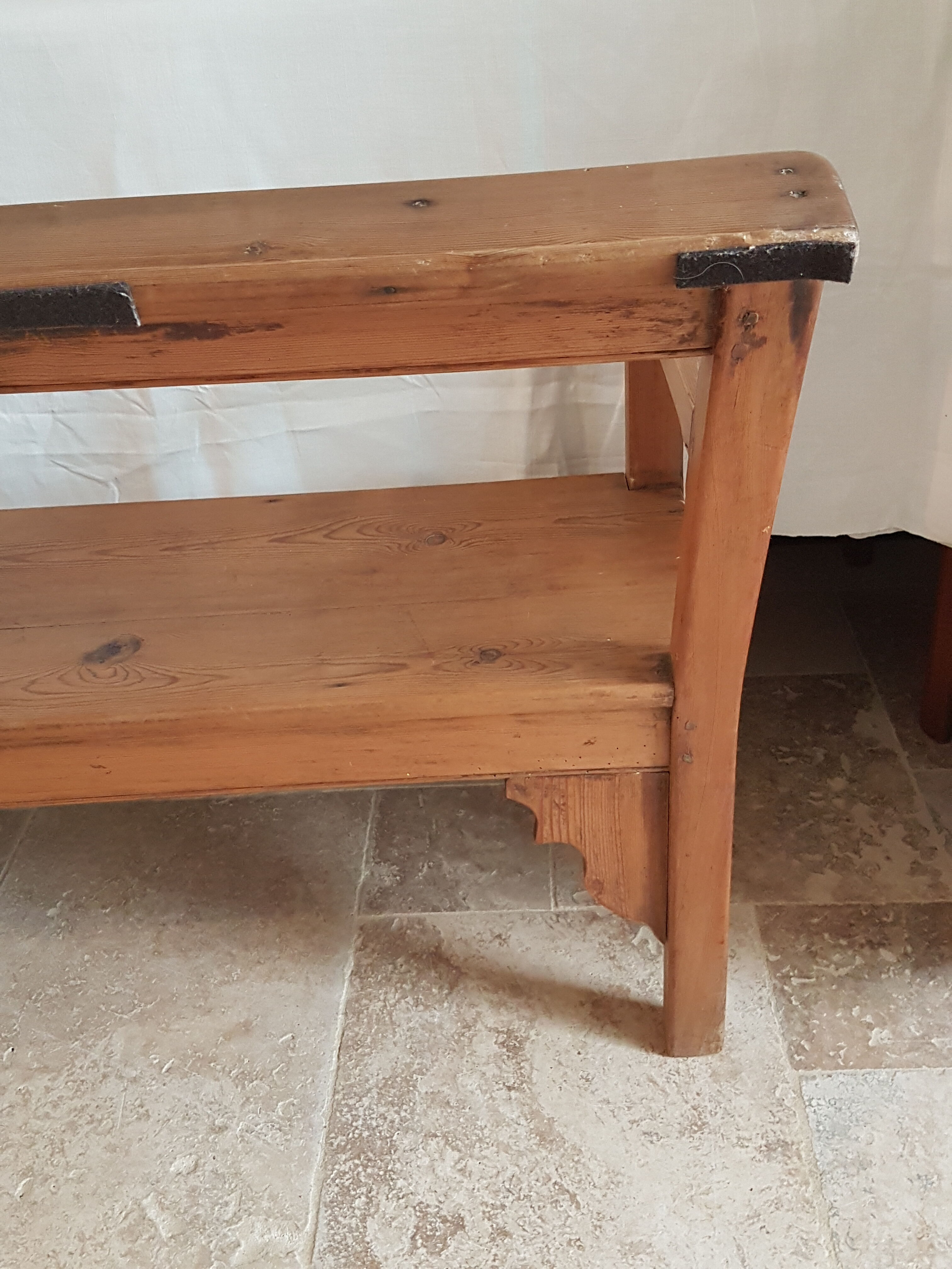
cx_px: 476
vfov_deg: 67.3
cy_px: 634
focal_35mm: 26
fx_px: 953
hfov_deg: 53.1
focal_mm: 4.2
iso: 250
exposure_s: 1/17
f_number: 1.7
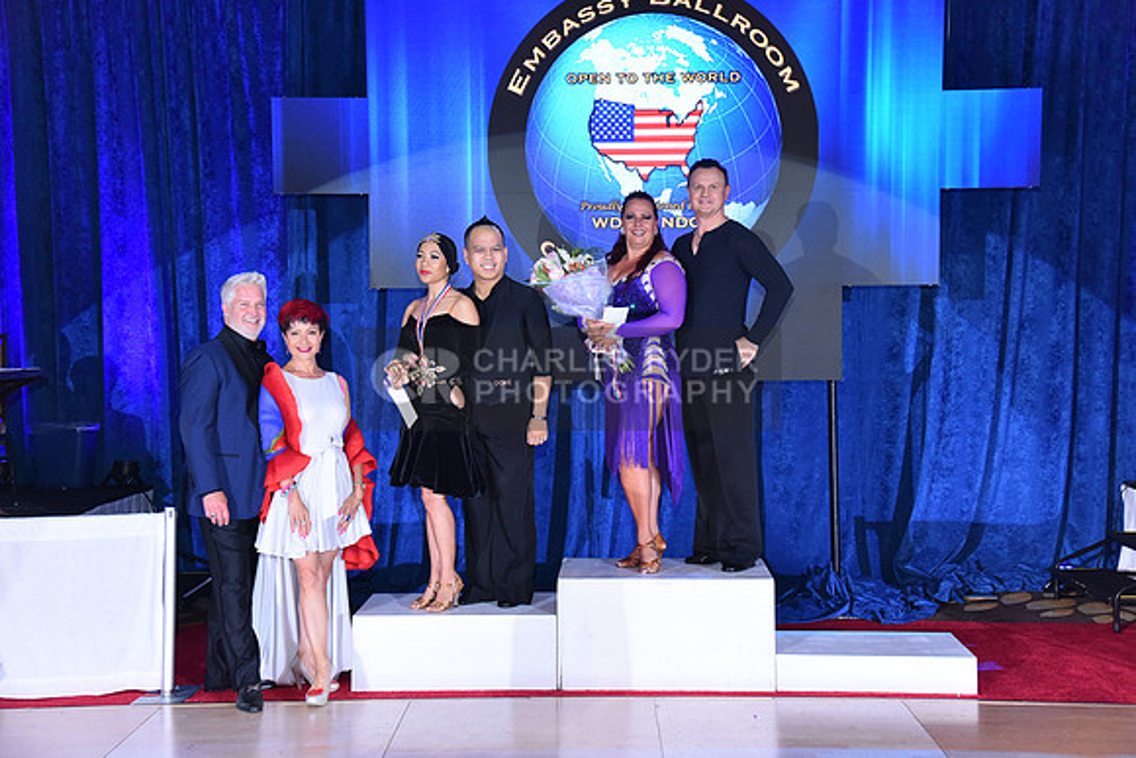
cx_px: 568
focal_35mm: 50
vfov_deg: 27.0
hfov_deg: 39.6
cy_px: 379
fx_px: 1578
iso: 2000
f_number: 5.6
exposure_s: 1/250
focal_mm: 50
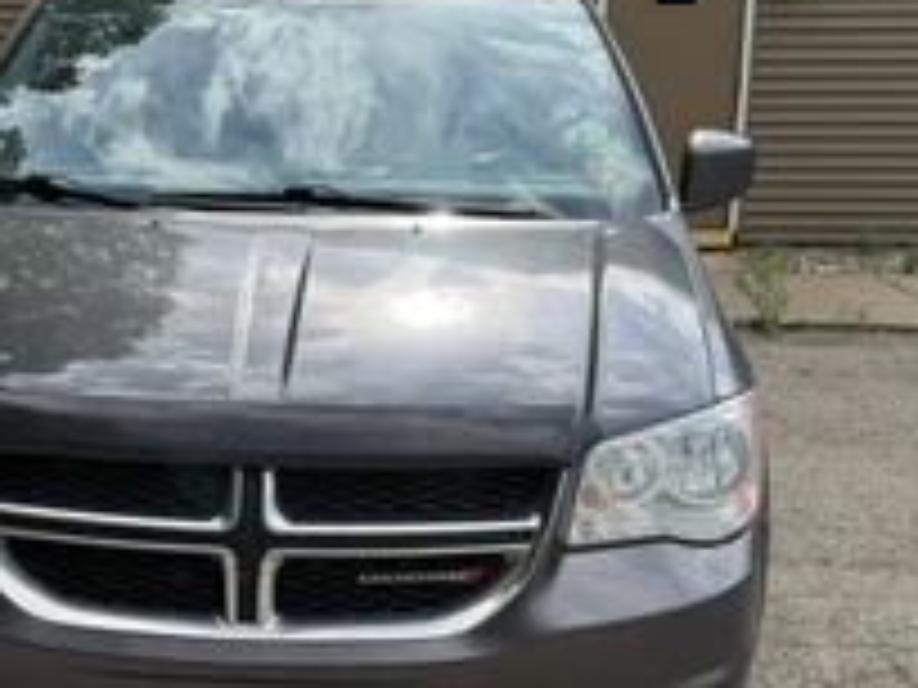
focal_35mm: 47
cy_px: 391
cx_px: 320
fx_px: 1246
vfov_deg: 30.8
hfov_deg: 40.0
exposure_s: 1/2525
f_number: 1.78
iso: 100
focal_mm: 6.76
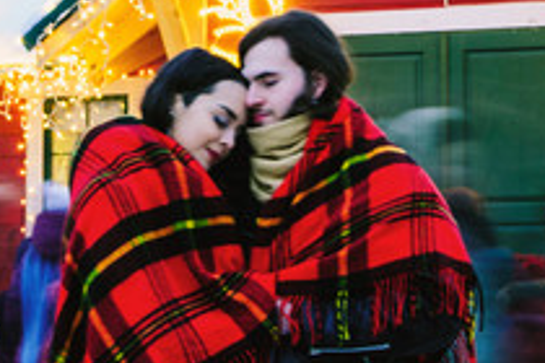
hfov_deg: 12.2
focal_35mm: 168
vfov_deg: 8.2
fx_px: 2543
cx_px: 143
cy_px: 93
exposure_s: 3
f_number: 14
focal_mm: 40
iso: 200
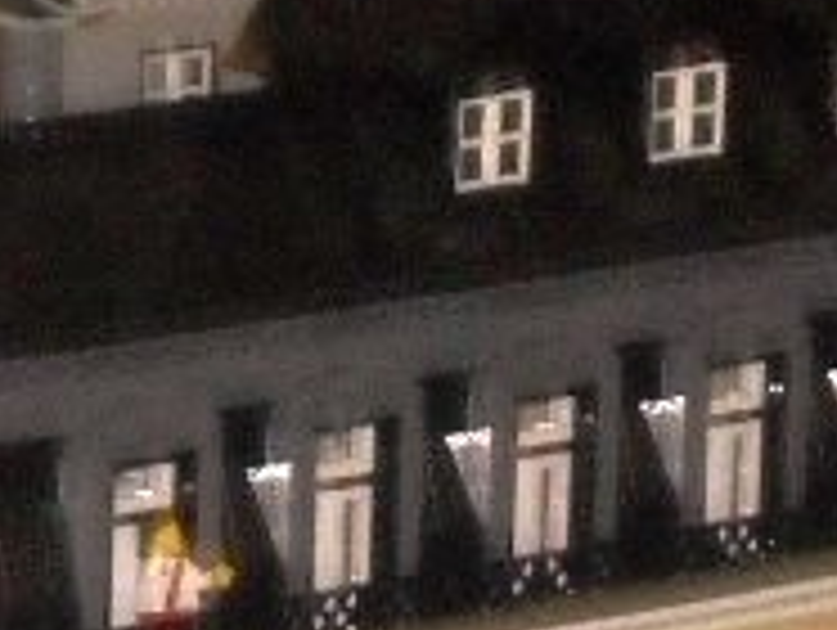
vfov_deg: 2.6
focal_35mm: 577
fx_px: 13970
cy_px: 1152
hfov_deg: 3.4
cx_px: 135
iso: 400
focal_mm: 18.9
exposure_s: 1/60
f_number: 5.8
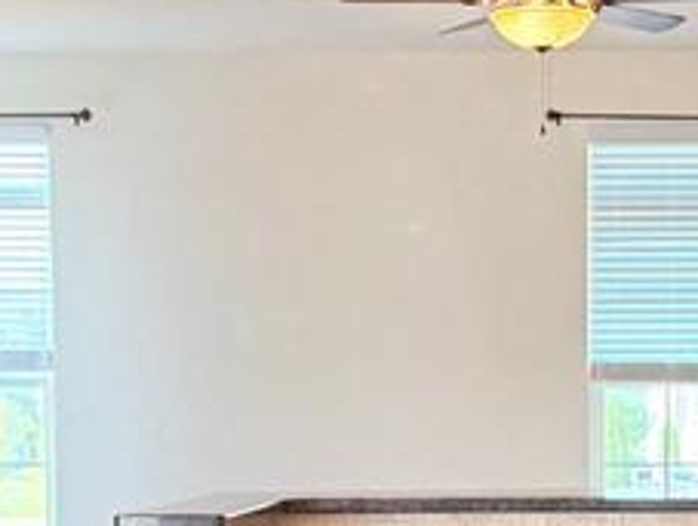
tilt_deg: -6.6
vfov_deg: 9.6
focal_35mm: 152
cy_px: 637
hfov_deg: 12.9
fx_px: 3070
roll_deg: +1.3
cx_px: 557
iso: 250
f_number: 1.78
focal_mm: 6.76
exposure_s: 1/120
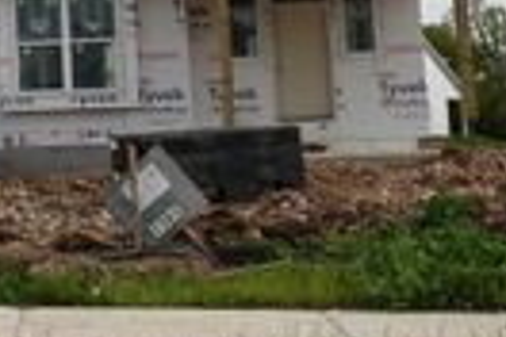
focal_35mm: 76
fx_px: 1068
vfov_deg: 17.6
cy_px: 21
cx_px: -126
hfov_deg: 23.9
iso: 125
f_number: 2
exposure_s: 1/5000
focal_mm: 7.6
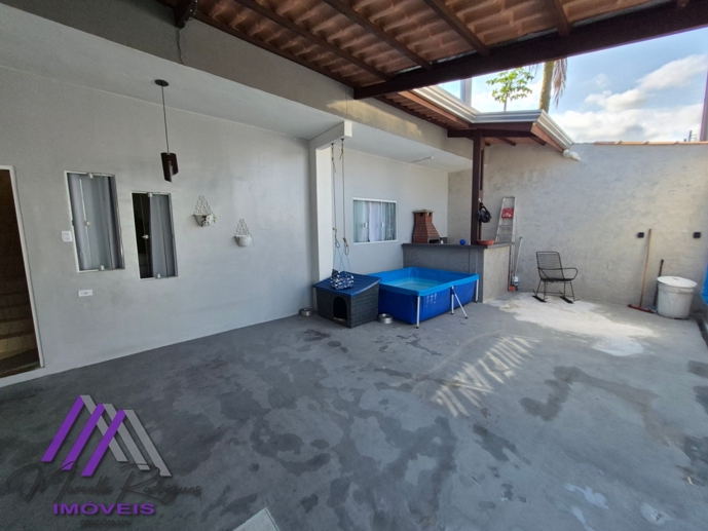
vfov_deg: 89.9
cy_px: 266
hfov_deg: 106.2
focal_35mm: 13
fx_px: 266
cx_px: 354
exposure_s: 1/572
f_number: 2.2
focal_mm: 1.74
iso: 40
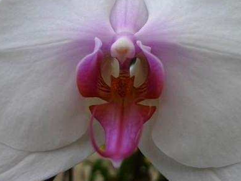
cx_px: 130
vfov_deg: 42.7
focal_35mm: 33
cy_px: 71
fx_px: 230
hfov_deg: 55.3
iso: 80
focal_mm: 5.1
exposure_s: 1/60
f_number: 2
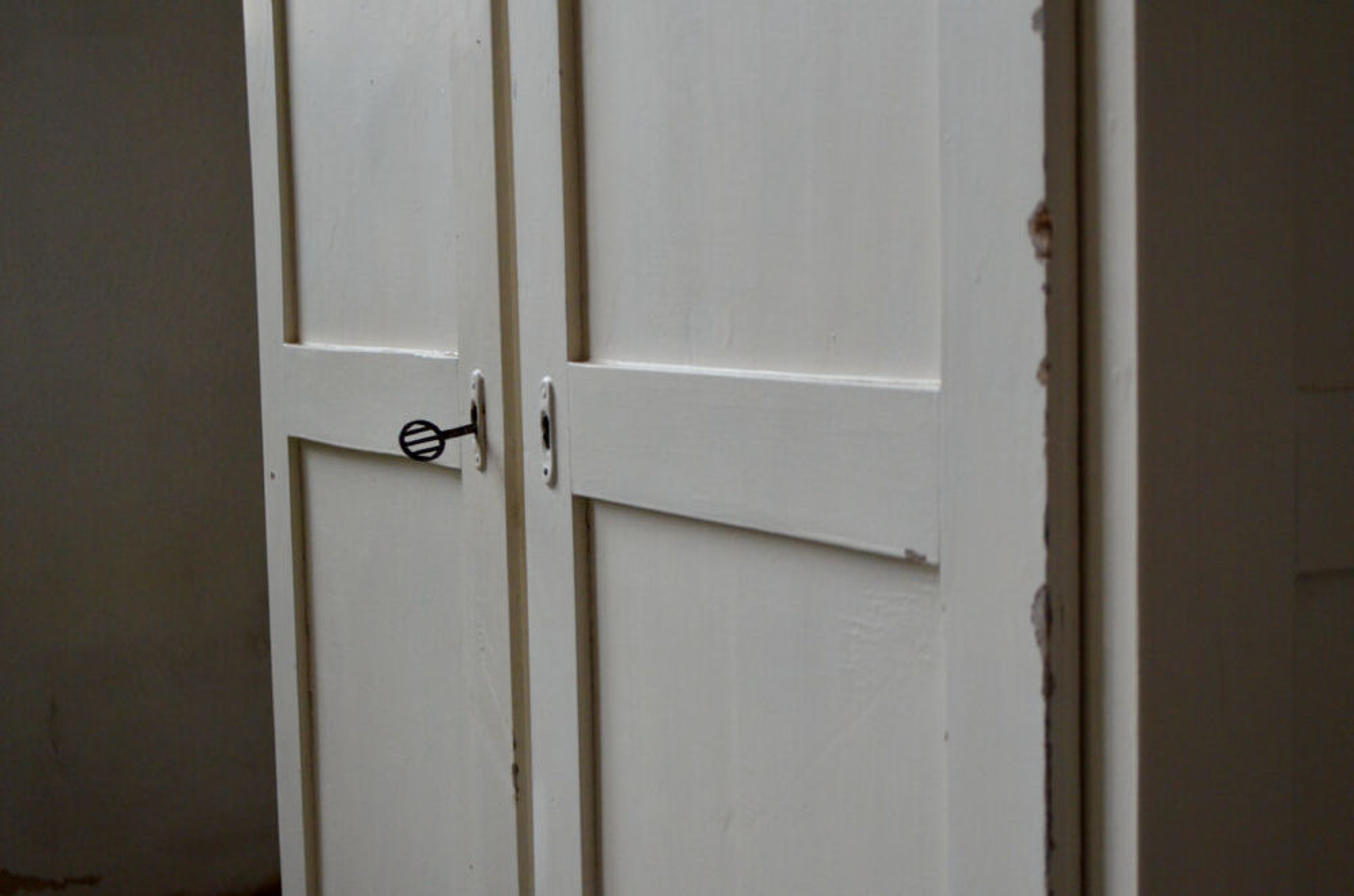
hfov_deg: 36.9
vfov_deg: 24.9
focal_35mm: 54
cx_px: 677
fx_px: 2026
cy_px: 448
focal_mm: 36
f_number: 5.3
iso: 1250
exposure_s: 1/125
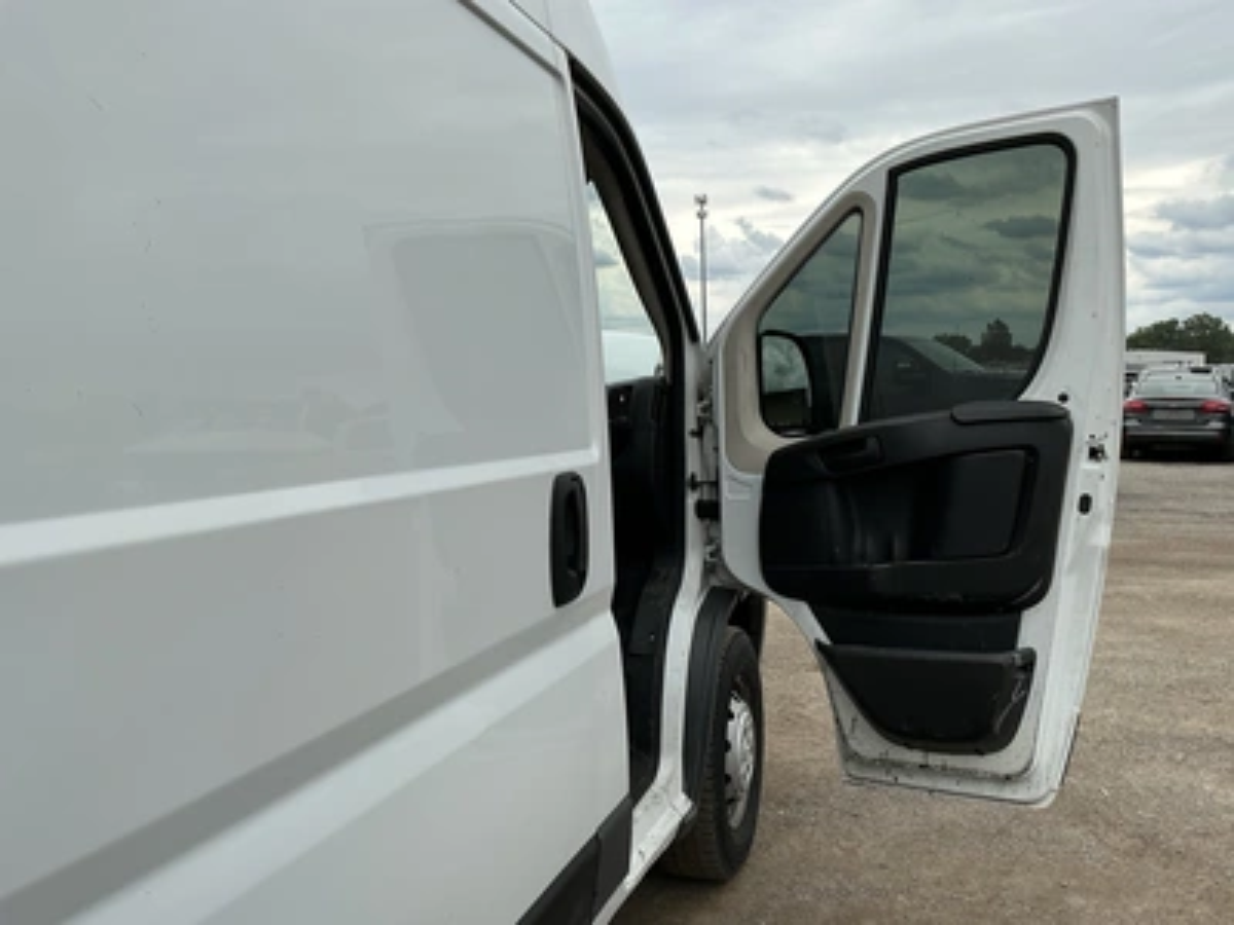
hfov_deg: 63.4
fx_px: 998
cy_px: 462
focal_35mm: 28
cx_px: 617
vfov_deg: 49.7
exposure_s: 1/1534
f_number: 1.8
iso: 25
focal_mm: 3
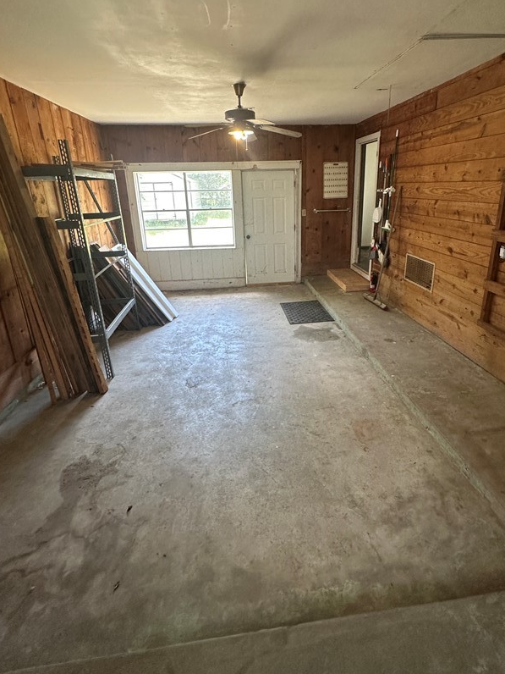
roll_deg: +0.2
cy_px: 296
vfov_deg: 87.3
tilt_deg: -14.8
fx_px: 350
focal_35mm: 18
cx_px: 274
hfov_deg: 71.5
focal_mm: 2.22
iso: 200
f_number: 2.2
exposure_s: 1/120
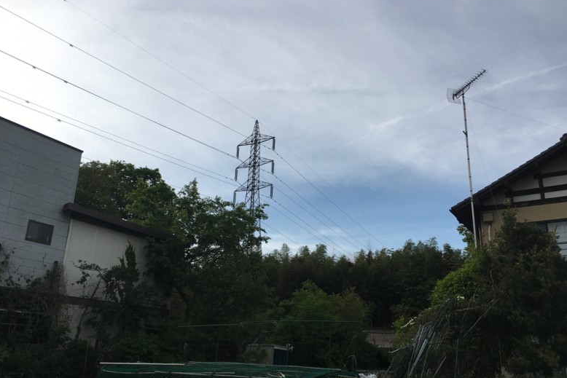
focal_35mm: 31
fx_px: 488
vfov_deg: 42.3
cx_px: 289
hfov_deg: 60.3
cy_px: 208
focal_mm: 4.15
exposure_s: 1/1972
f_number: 2.2
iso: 25
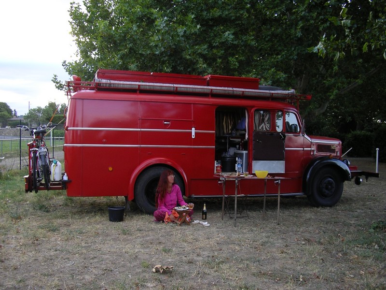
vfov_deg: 37.7
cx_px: 193
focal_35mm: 38
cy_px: 145
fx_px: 424
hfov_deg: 49.0
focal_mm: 5.8
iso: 50
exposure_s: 1/60
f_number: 2.9
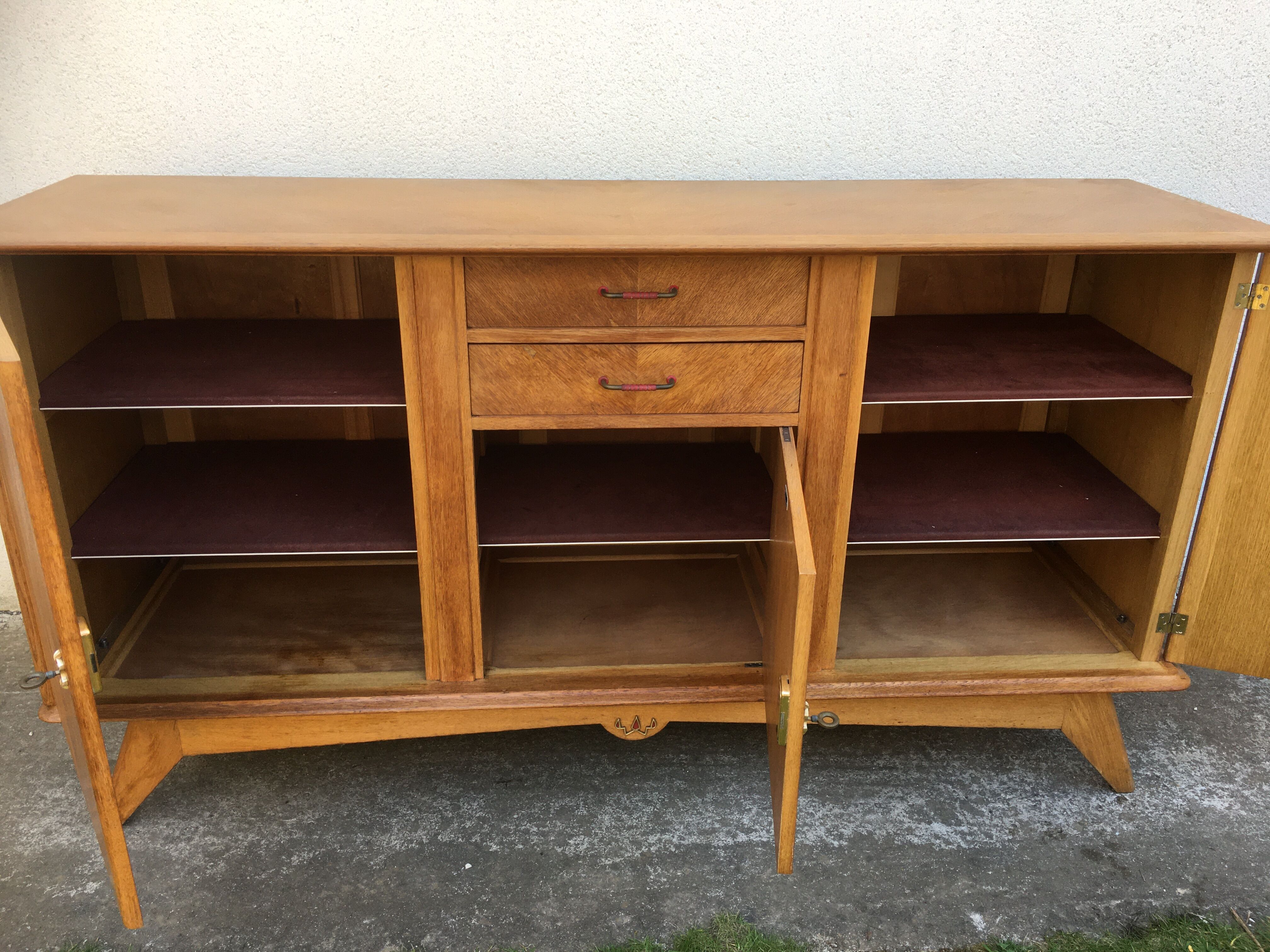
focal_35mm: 29
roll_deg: -1.3
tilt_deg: -23.3
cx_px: 635
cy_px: 476
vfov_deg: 48.2
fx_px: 1064
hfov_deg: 61.7
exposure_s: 1/100
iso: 32
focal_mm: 4.15
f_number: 2.2
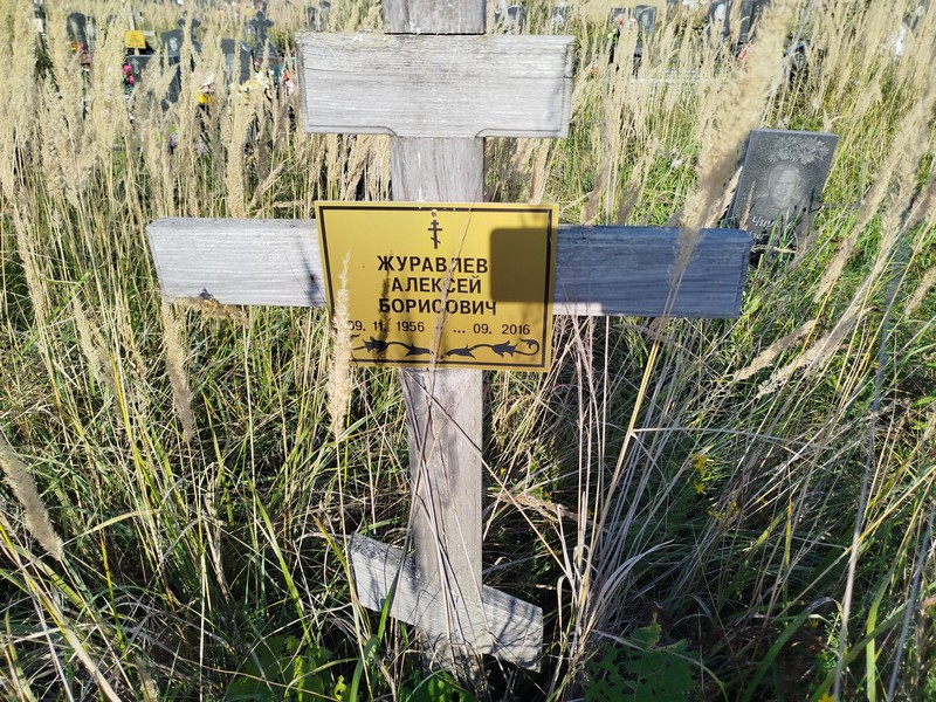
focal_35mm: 24
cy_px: 351
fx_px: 649
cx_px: 468
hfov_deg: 71.6
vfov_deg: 56.8
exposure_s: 1/703
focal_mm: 5.31
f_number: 1.7
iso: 50
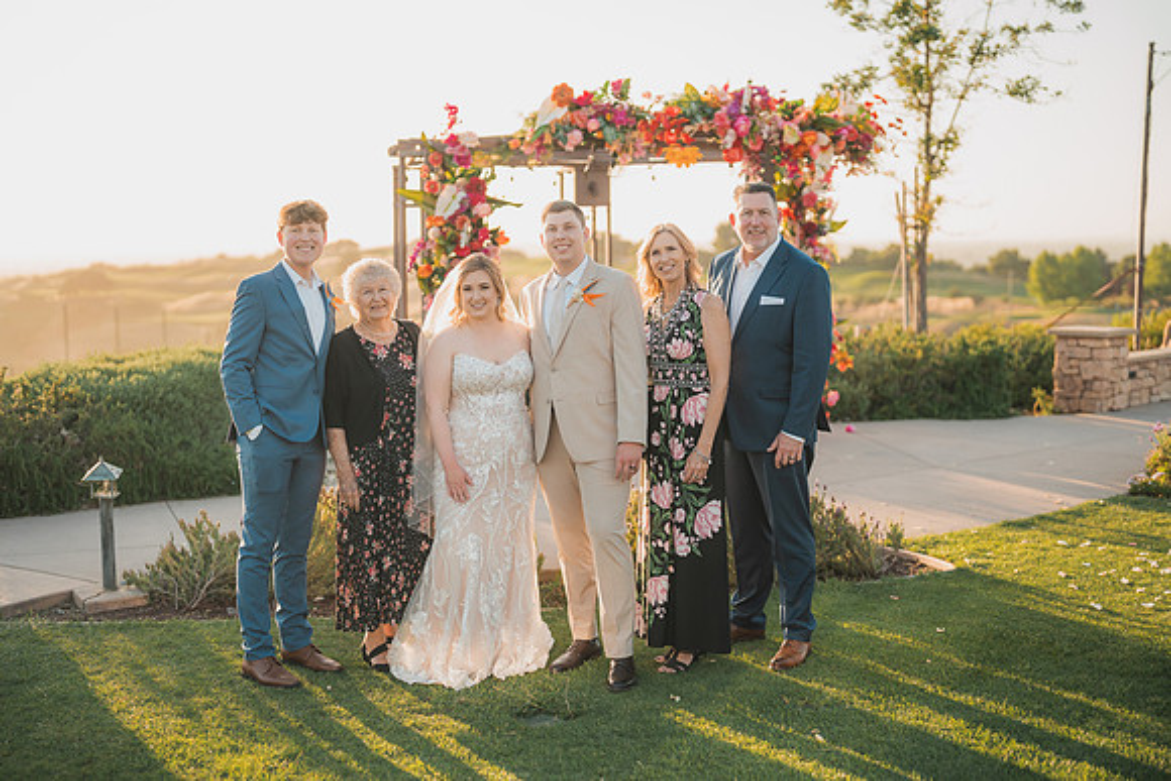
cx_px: 586
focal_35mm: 50
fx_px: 1627
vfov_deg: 27.0
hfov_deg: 39.6
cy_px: 390
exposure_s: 1/2000
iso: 200
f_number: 1.6
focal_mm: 50
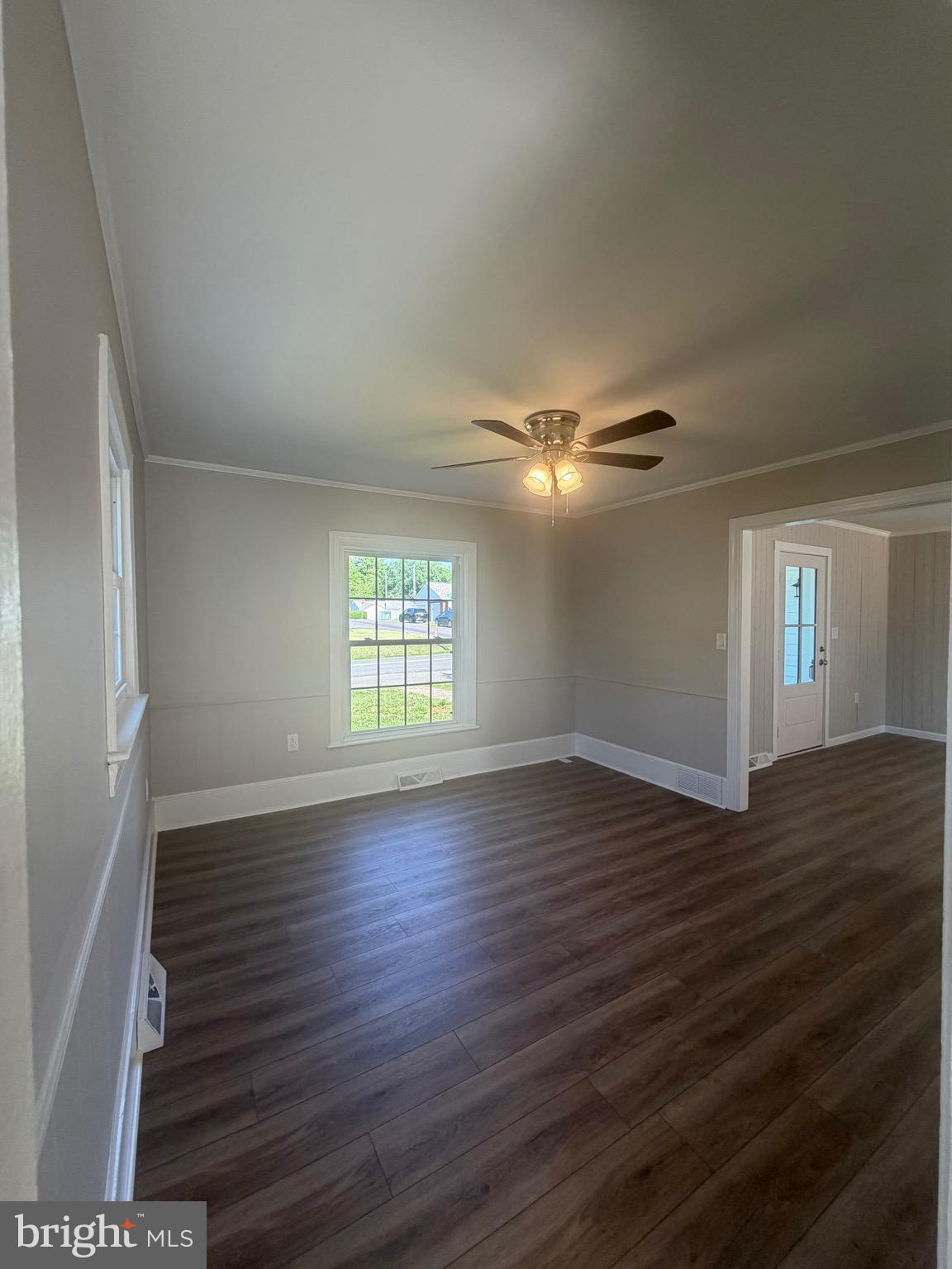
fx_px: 513
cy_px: 634
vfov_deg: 102.1
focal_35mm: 14
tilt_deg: -2.2
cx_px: 476
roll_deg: +0.2
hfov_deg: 85.7
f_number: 2.2
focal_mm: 2.22
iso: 125
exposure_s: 1/120
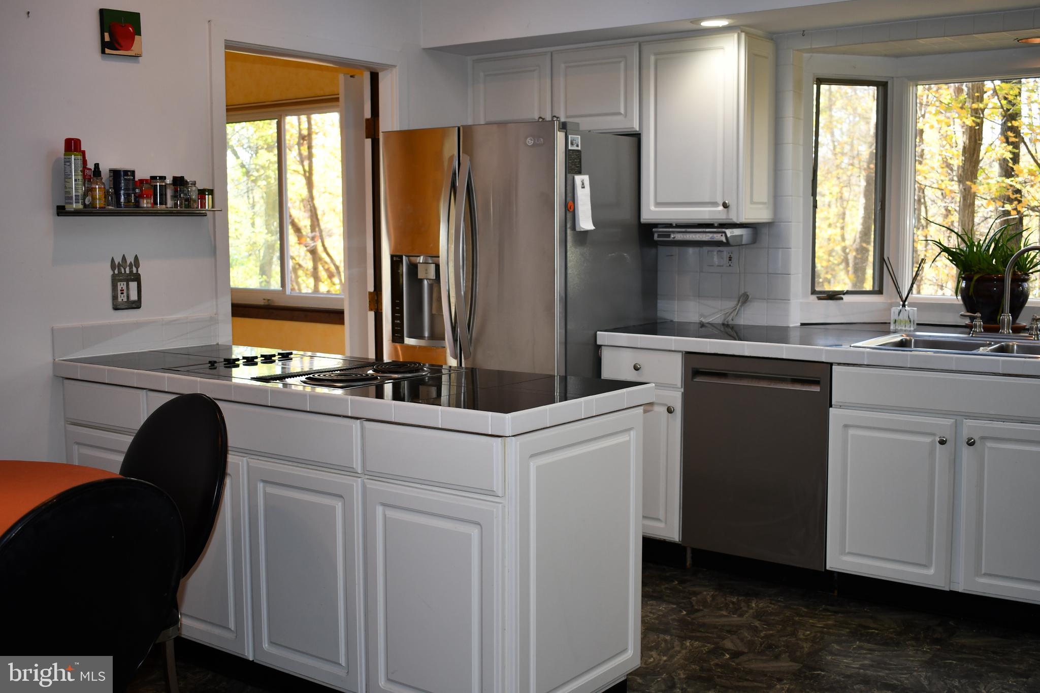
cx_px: 520
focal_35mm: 39
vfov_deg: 34.2
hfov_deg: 49.6
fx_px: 1126
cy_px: 346
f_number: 4
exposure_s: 1/80
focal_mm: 26
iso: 400
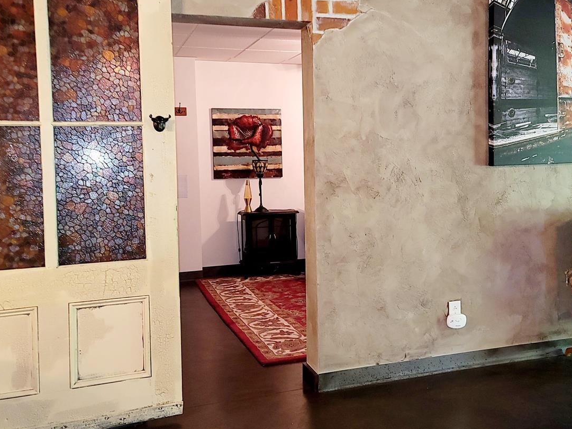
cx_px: 342
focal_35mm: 37
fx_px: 611
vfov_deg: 38.6
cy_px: 186
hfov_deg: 49.8
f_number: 1.8
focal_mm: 7
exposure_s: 1/10
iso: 125
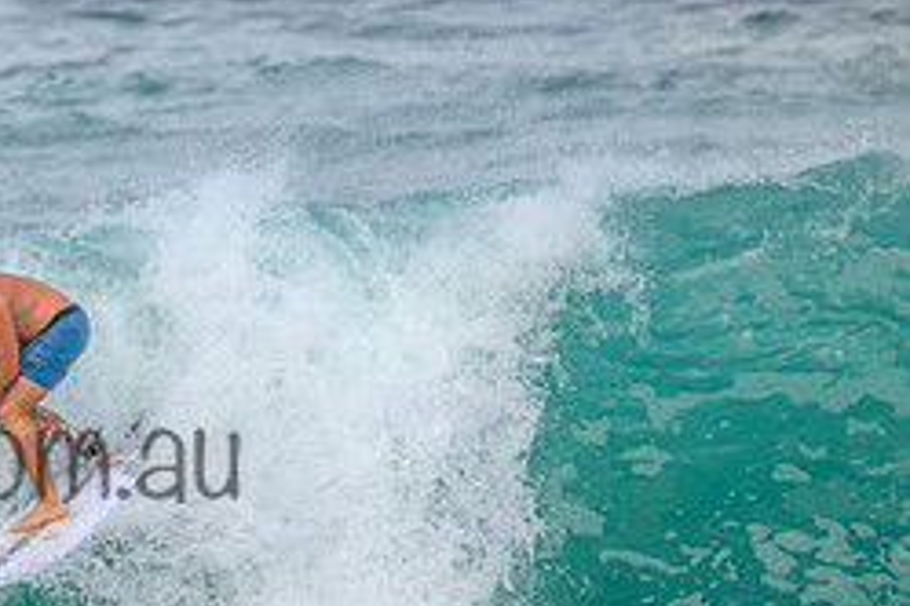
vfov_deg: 0.7
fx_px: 47038
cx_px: -146
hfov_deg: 1.1
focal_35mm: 1861
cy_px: 414
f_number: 11
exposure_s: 1/2000
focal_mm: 800
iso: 1250
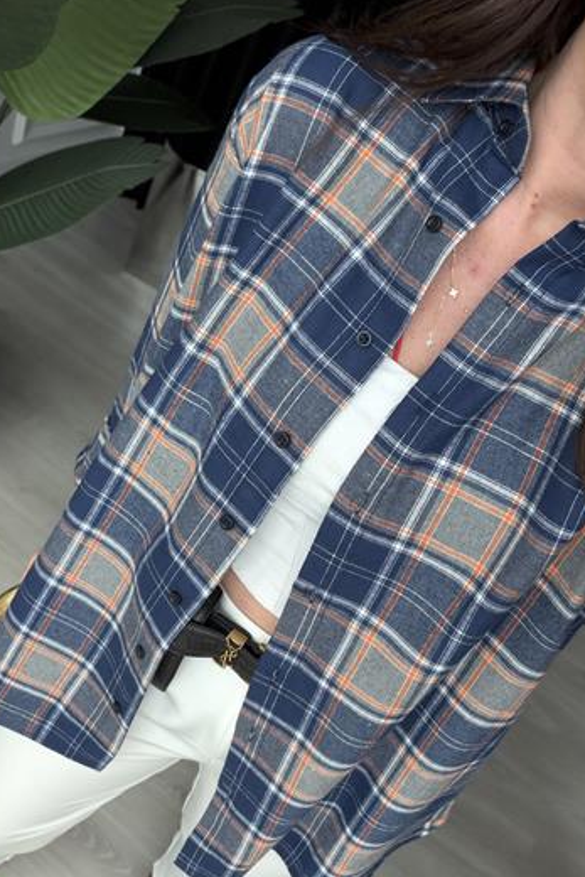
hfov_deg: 41.1
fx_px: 779
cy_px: 438
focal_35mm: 32
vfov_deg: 58.7
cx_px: 317
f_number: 1.9
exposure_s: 1/121
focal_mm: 2.71
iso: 64
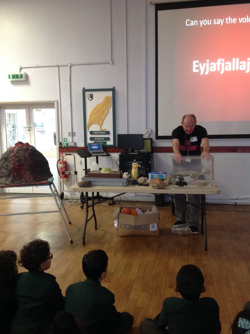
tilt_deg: -4.8
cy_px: 167
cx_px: 125
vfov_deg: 52.7
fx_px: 338
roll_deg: +1.1
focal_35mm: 35
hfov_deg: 40.6
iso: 200
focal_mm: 4.28
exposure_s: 1/15
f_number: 2.4
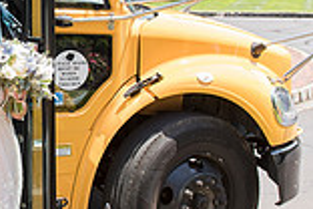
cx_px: -42
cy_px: 61
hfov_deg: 21.5
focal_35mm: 89
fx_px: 774
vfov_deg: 15.3
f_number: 3.5
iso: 320
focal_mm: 24
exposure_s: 1/800
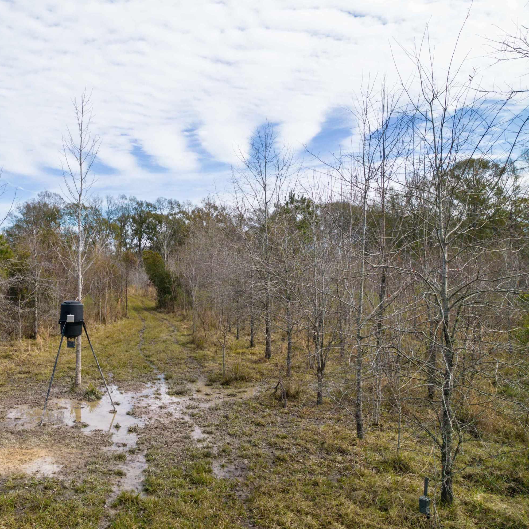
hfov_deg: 53.9
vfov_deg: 55.6
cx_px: 155
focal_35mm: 29
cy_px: 268
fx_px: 501
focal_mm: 8.38
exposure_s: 1/125
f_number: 2.8
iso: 100
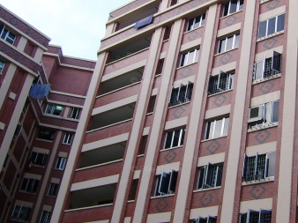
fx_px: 490
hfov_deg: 33.5
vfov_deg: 25.5
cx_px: 197
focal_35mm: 57
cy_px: 82
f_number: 2.8
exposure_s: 1/162
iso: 50
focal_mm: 5.95
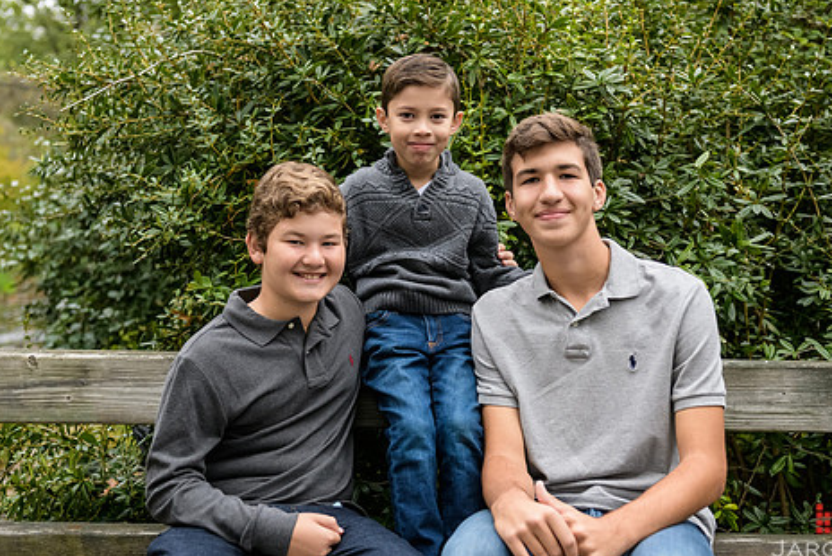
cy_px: 250
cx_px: 423
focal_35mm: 60
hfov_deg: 33.4
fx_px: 1387
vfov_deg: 22.6
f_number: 3.2
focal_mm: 48
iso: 800
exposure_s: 1/500
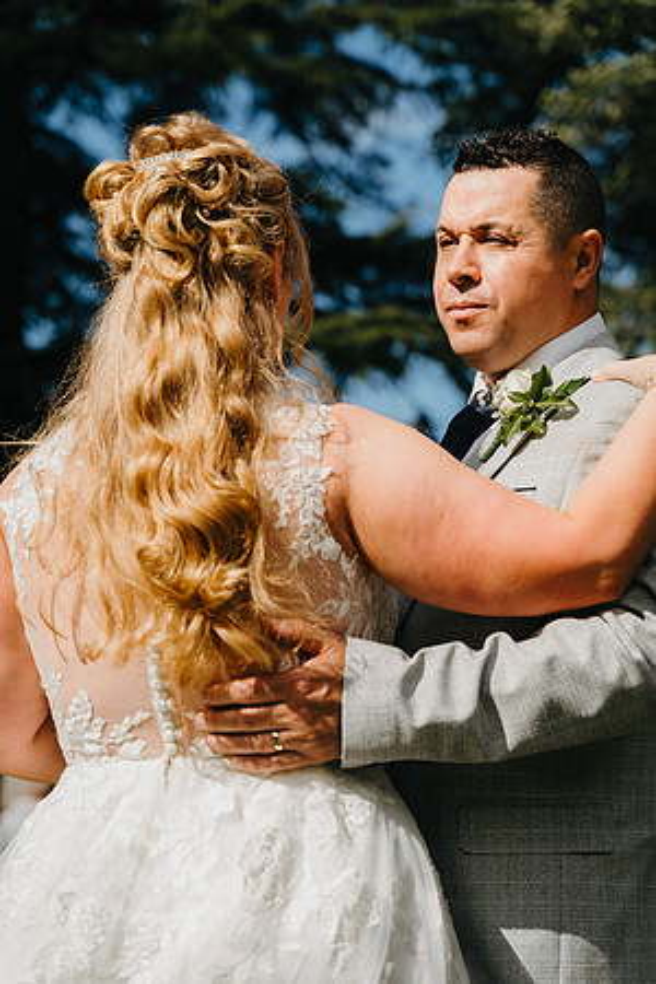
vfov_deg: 27.0
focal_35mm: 75
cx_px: 328
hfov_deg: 18.2
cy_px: 492
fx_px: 2050
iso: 125
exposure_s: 1/640
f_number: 4.5
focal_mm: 75
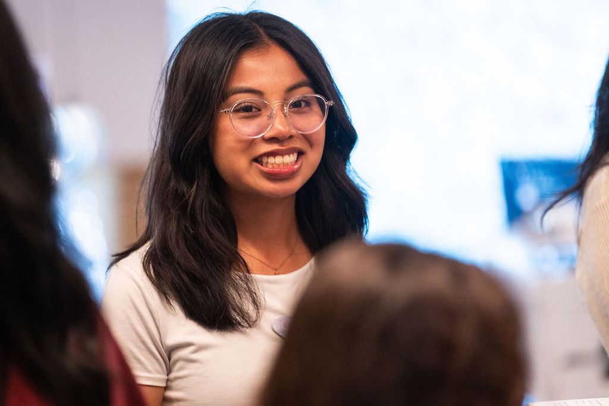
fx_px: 2961
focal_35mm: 175
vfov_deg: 7.8
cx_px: 304
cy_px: 203
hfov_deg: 11.7
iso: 2000
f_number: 2.8
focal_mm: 175
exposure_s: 1/125
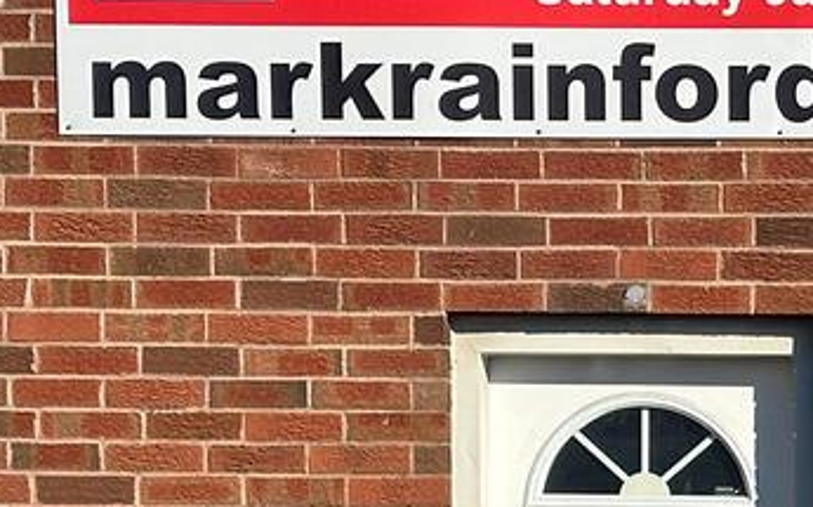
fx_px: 4184
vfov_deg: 6.8
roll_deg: +0.1
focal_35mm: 189
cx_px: 1079
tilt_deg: -2.6
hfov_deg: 10.8
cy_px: 825
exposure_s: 1/5263
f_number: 1.78
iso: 64
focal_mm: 6.86
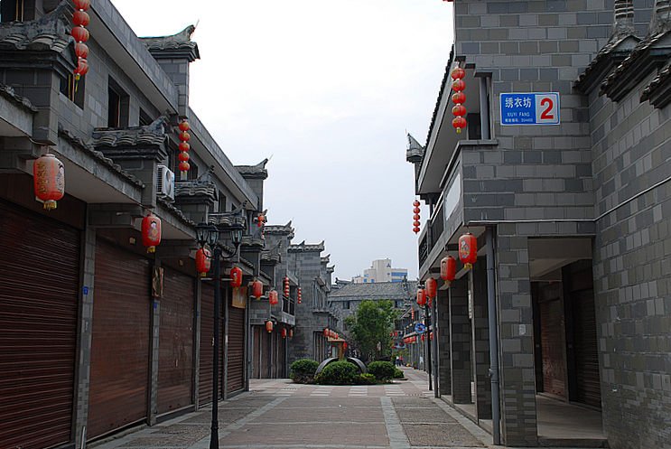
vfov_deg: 34.3
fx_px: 728
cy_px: 224
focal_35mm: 39
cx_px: 336
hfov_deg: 49.5
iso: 100
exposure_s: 1/200
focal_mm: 26
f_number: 7.1
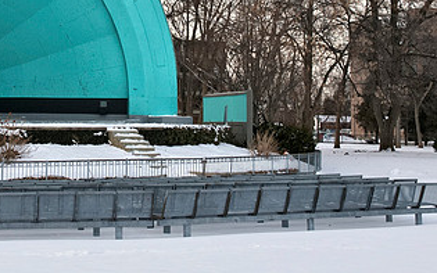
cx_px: 118
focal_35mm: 73
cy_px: 31
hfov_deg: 27.9
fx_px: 870
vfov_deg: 17.6
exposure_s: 1/250
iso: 200
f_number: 8
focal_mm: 26
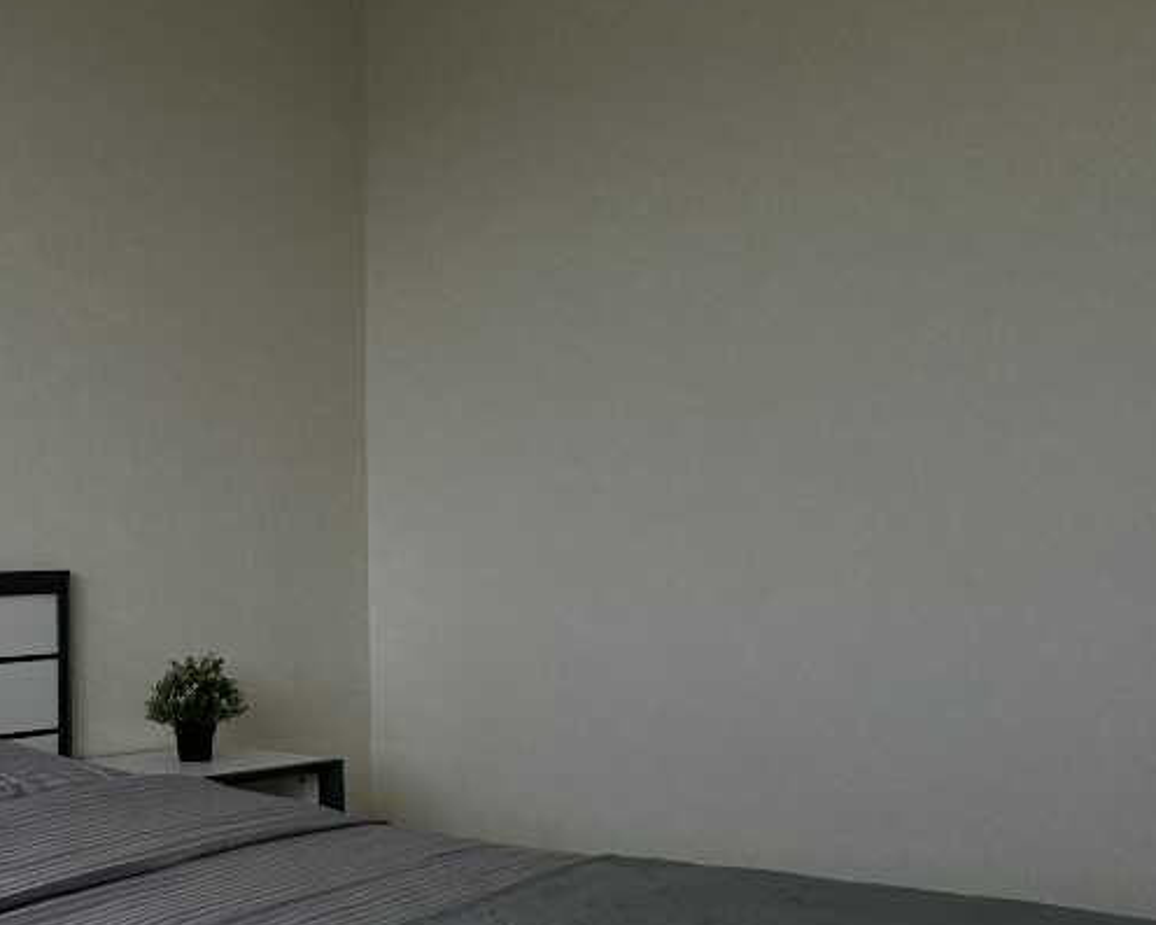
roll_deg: +0.6
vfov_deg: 29.7
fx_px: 1745
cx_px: -14
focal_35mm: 51
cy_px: 506
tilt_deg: +1.4
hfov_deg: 33.4
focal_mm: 6.86
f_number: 1.78
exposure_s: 1/2732
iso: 80
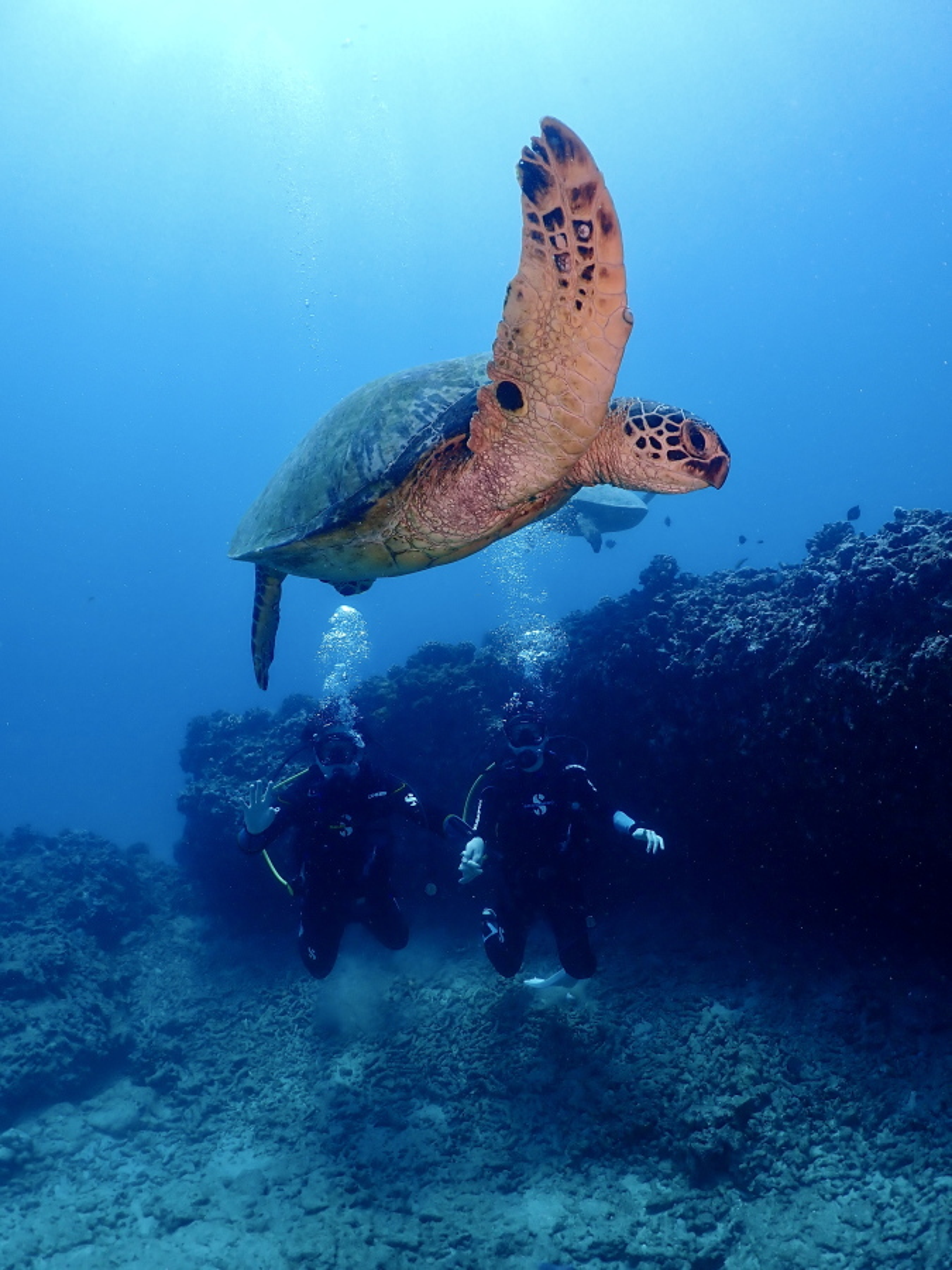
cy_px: 635
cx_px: 476
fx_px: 917
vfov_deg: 69.4
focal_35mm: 25
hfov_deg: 54.9
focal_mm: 4.5
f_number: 2.8
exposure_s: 1/640
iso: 100
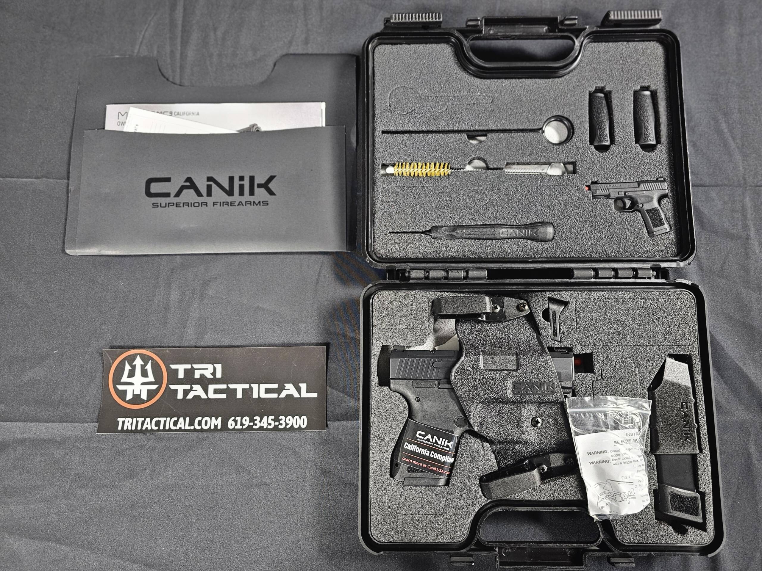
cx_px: 381
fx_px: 506
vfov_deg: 58.9
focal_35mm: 23
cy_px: 286
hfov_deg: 73.9
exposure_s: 1/24
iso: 640
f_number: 1.7
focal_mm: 6.3
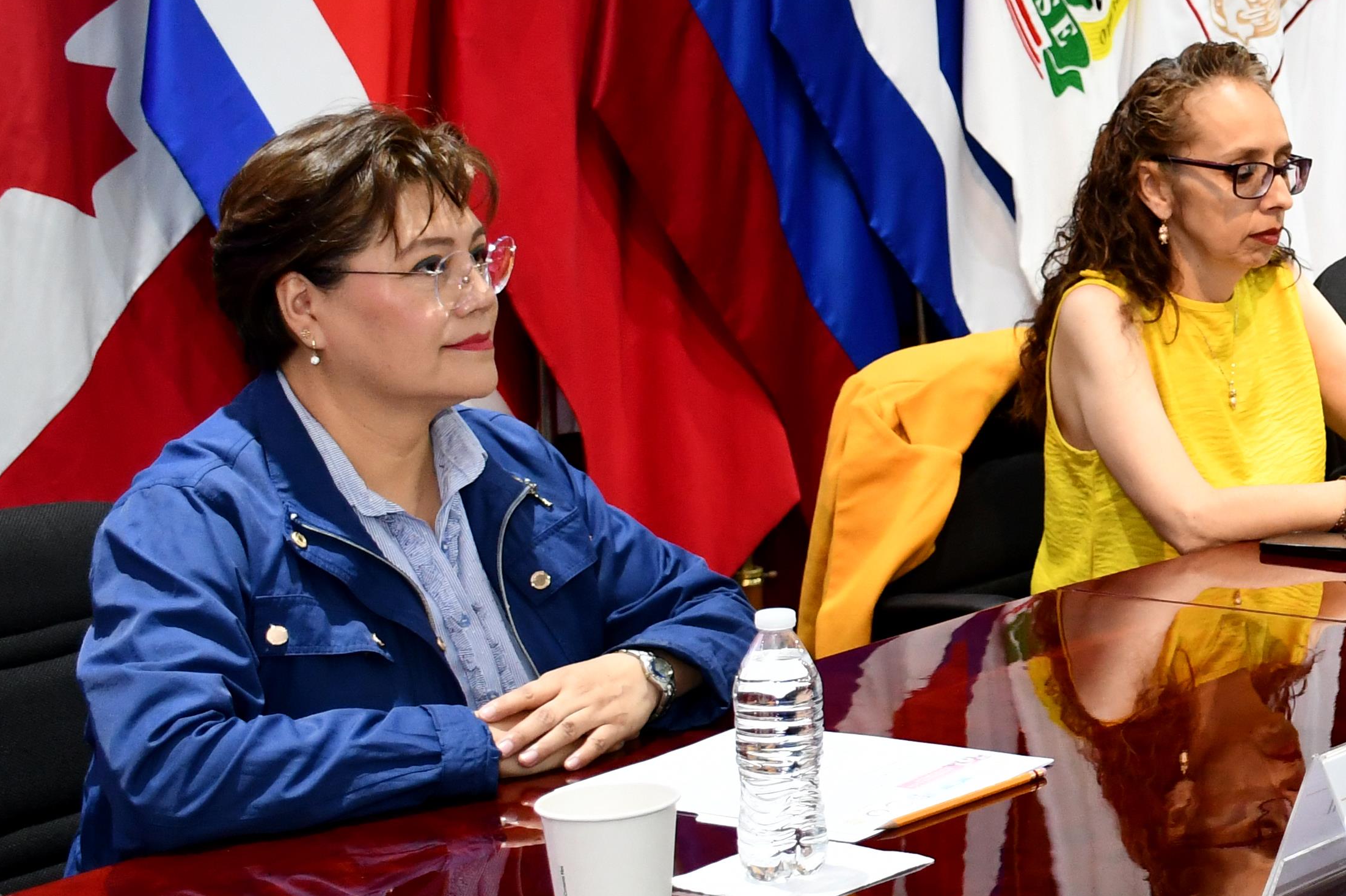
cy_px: 306
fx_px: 3402
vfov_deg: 15.0
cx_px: 1630
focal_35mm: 91
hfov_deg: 20.8
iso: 1400
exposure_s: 1/60
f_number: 4
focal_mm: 24
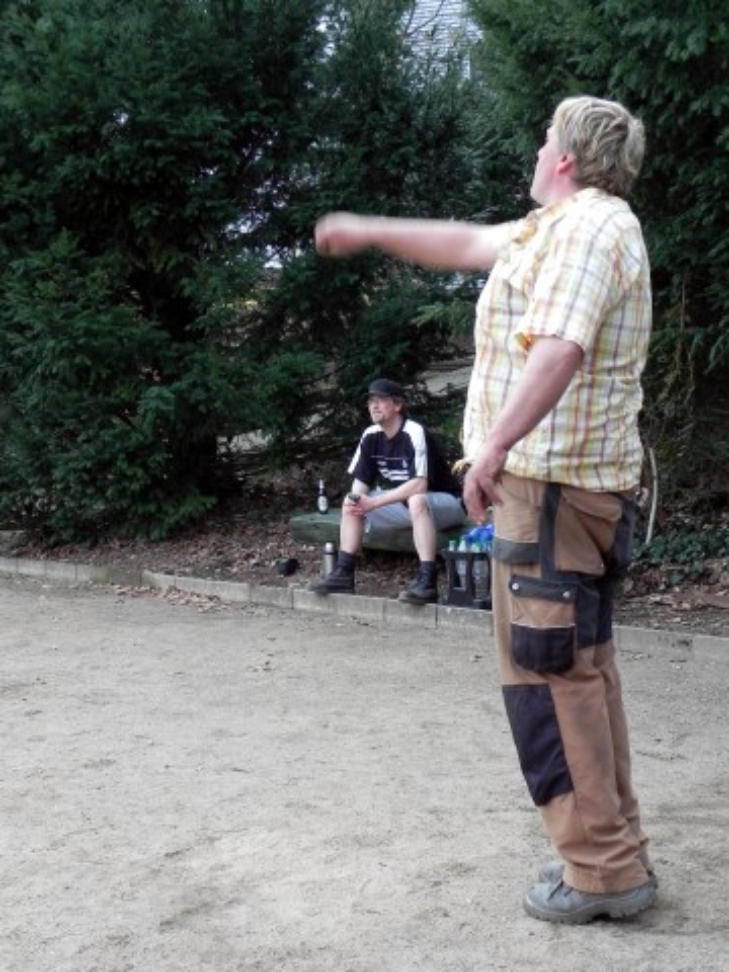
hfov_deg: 28.0
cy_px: 486
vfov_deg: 36.8
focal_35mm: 52
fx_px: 1460
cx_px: 364
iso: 160
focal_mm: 9.2
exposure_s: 1/81.7
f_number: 3.5
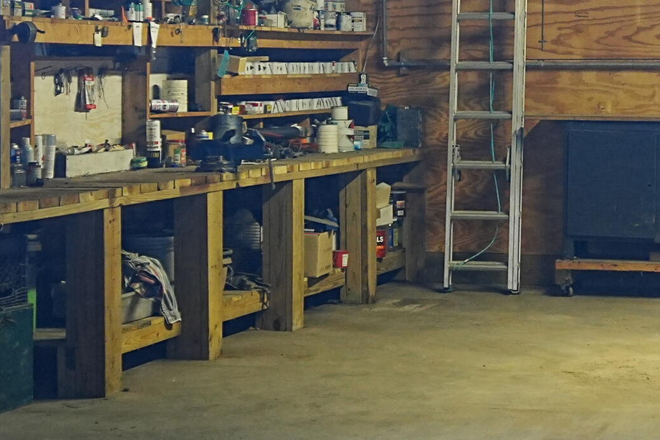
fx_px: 2154
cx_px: 507
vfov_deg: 11.6
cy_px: 75
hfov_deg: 17.3
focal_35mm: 117
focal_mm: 27
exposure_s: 1/50
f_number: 4.5
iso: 1000
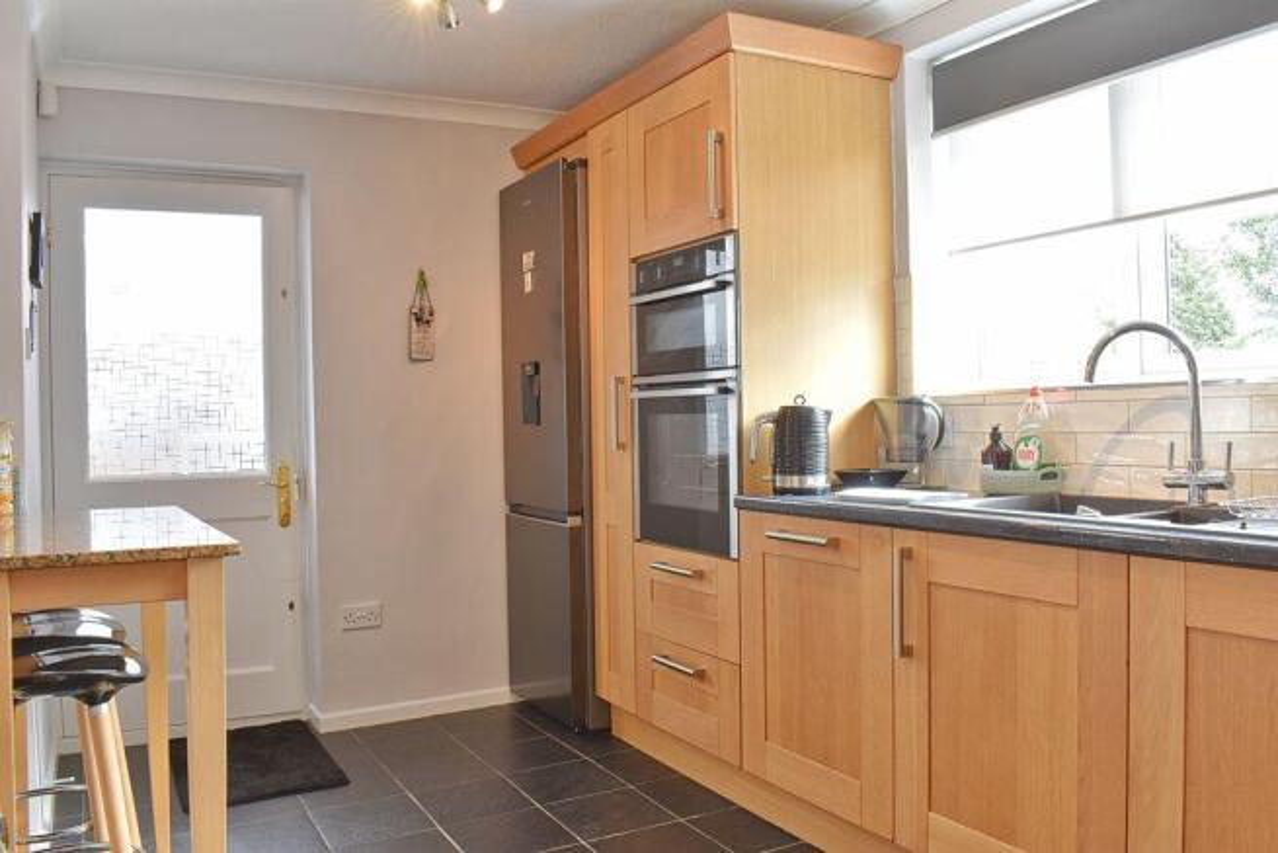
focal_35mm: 27
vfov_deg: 48.0
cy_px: 426
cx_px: 639
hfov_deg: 67.4
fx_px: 959
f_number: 13
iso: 320
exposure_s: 1/5
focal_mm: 18
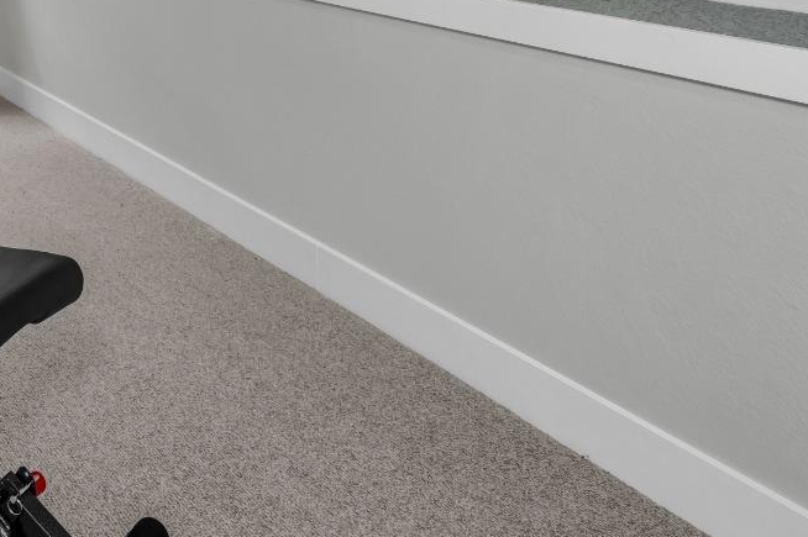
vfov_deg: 32.0
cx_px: 271
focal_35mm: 39
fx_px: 875
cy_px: 28
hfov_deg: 48.8
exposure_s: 1/60
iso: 250
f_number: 8
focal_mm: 17
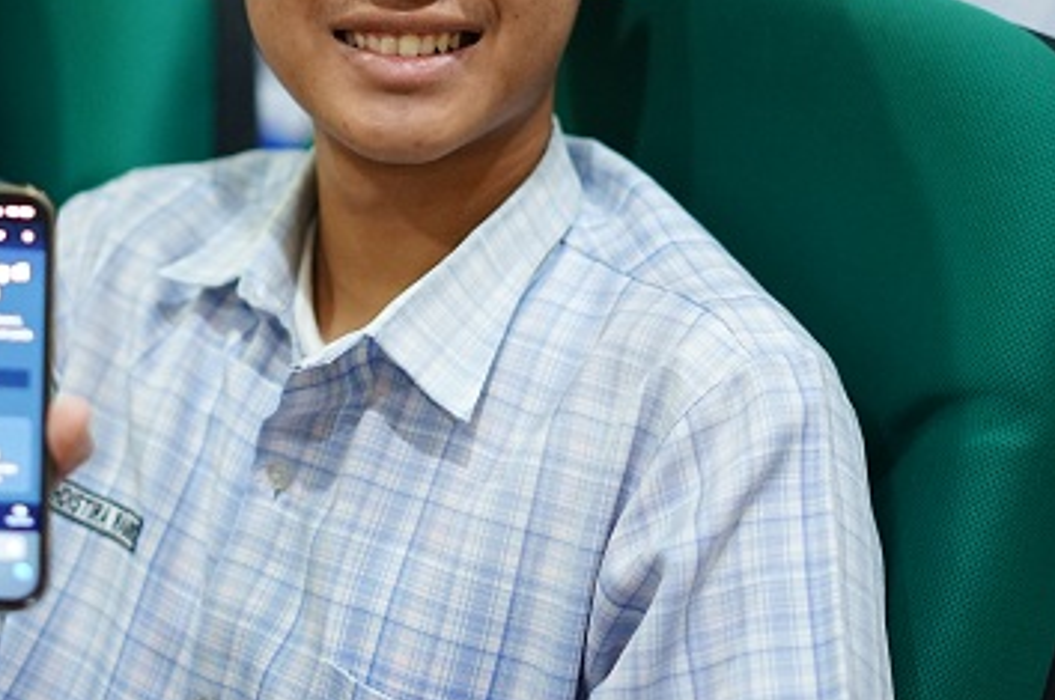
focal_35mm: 99
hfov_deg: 20.5
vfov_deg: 13.7
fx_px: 2897
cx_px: 259
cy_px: 137
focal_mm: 50
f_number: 1.8
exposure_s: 1/200
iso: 1600
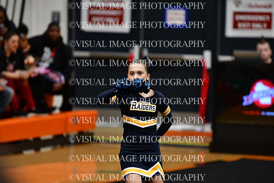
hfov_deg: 6.9
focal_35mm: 300
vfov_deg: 4.6
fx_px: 2284
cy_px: 92
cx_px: 137
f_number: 2.8
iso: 4000
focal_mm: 200
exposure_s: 1/800
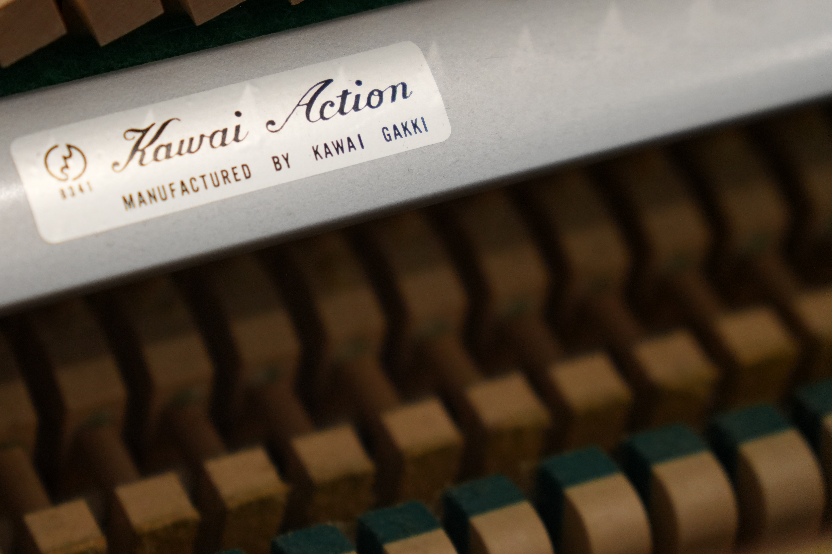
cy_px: 150
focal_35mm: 156
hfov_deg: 13.1
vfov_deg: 8.8
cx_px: 219
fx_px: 3605
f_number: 2.8
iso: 1250
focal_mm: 70
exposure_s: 1/125
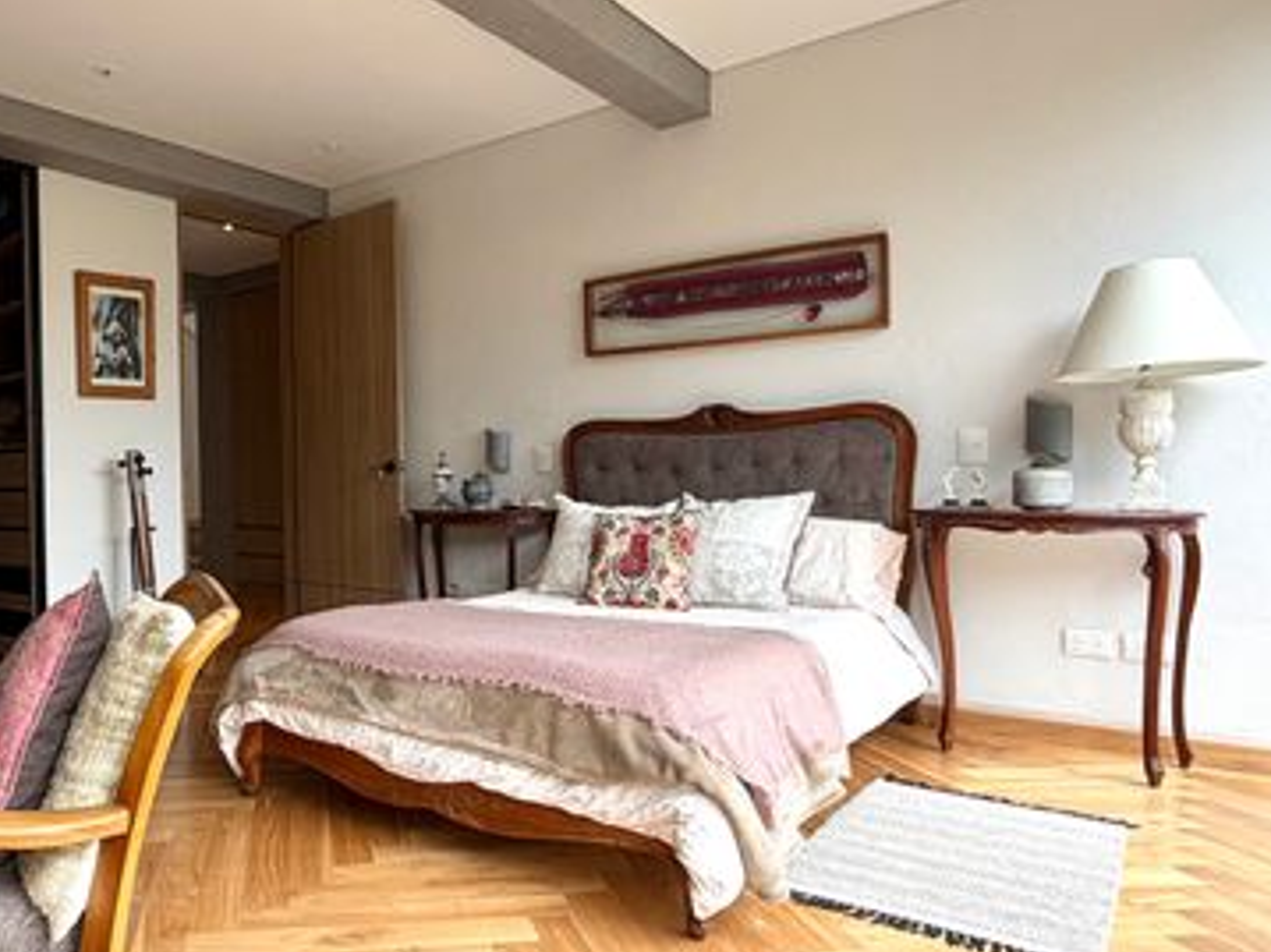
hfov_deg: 64.2
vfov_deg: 53.0
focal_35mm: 26
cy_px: 478
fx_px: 954
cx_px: 356
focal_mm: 2.22
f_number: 2.2
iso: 40
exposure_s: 1/191
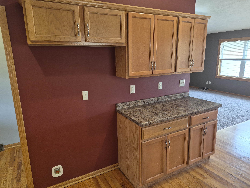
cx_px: 125
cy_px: 94
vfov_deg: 58.9
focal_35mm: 23
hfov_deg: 73.9
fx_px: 166
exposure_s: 1/120
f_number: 1.8
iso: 500
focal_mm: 5.4
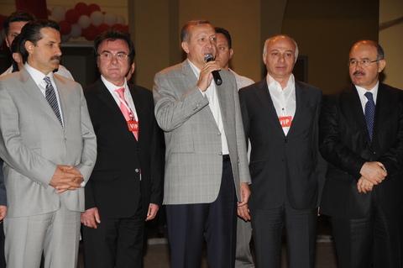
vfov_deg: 11.4
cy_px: 134
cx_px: 202
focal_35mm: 120
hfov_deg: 17.1
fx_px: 1342
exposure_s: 1/60
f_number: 5.6
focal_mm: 80
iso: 400
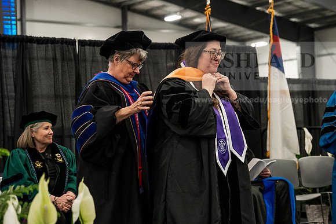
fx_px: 719
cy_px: 112
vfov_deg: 17.7
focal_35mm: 77
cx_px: 168
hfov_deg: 26.3
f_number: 5
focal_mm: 77
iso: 6400
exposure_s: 1/250
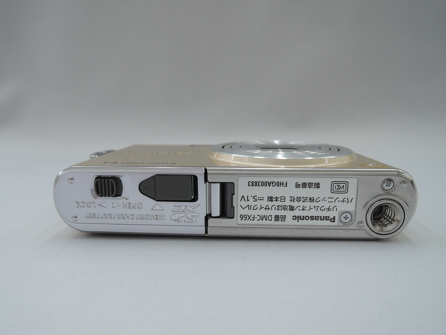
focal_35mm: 24
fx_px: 309
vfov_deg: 56.8
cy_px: 168
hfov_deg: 71.6
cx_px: 223
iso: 80
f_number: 2.8
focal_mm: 5.1
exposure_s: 1/60
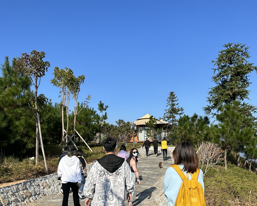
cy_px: 141
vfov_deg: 44.9
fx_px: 243
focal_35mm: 32
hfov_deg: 55.7
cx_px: 129
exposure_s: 1/3472
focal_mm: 6.86
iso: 80
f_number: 1.78
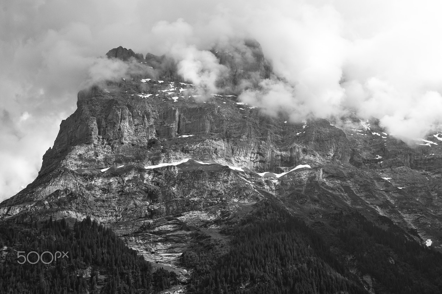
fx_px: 883
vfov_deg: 18.9
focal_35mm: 72
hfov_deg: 28.1
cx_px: 221
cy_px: 147
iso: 100
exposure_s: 1/250
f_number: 8
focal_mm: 48
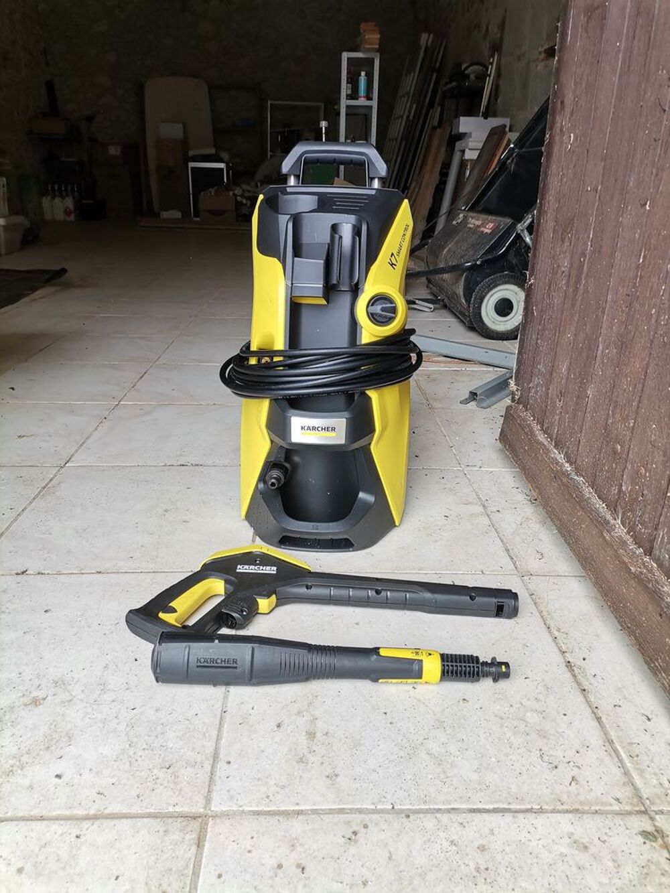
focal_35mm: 26
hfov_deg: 53.1
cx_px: 335
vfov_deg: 67.3
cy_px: 446
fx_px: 671
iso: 50
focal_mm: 4.75
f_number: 1.8
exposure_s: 1/308
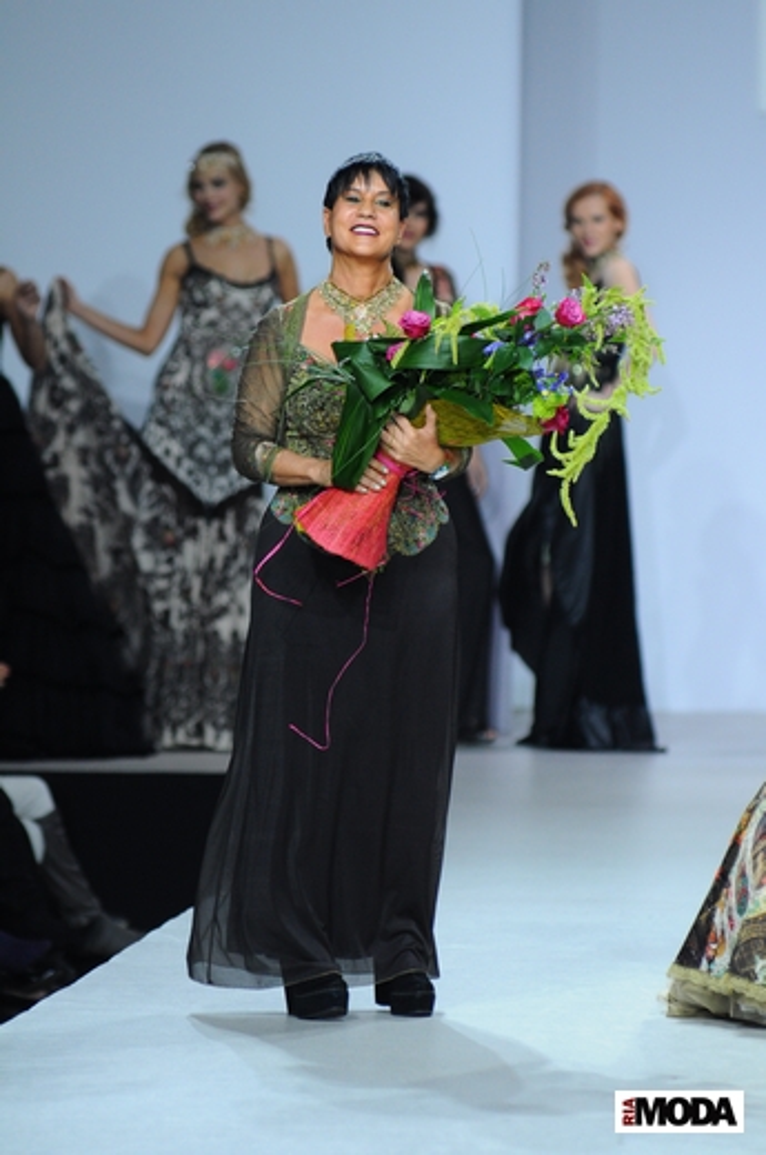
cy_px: 578
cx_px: 383
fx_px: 9606
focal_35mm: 300
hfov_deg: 4.6
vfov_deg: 6.9
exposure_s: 1/1250
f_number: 4
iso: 800
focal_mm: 200
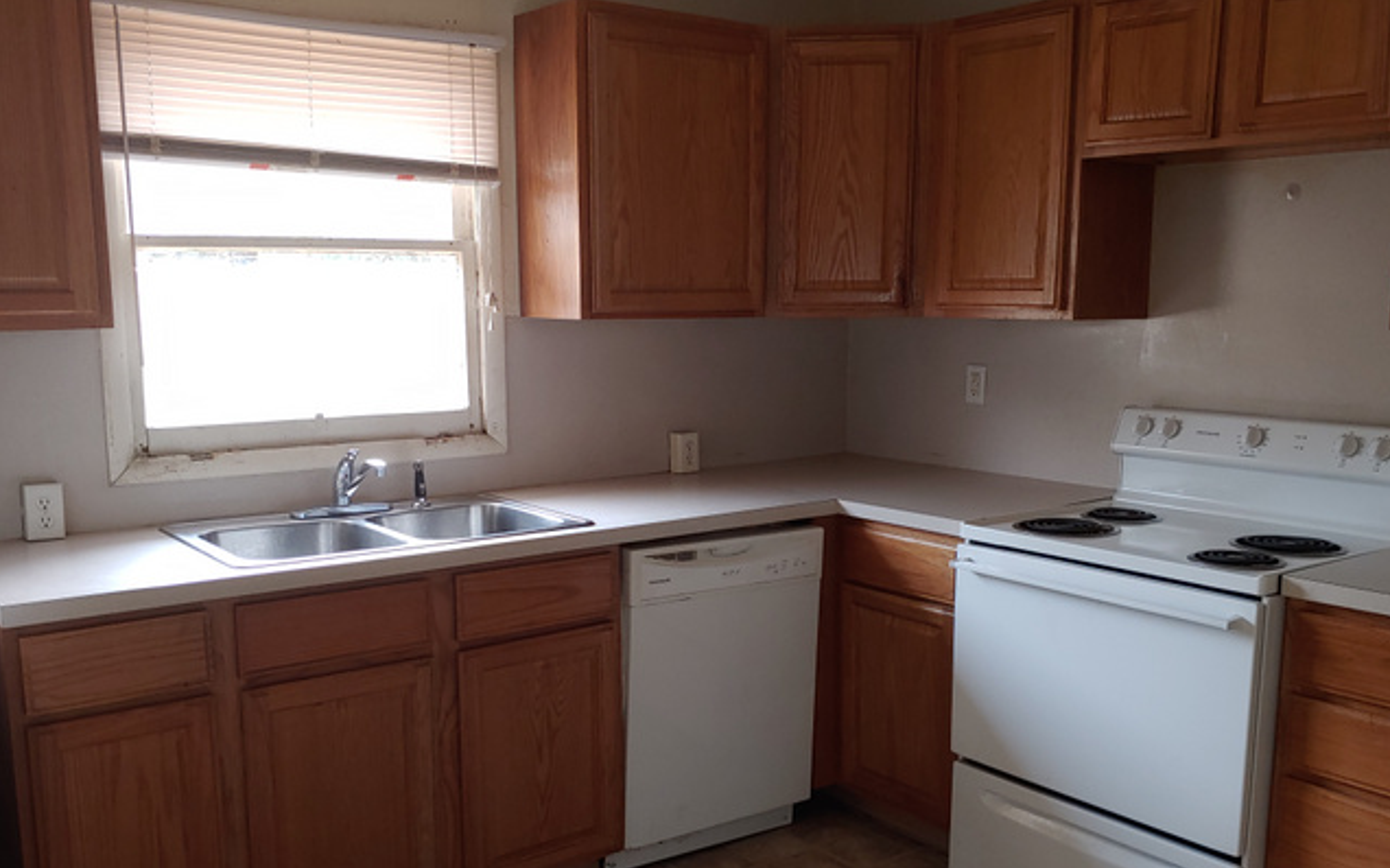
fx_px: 1212
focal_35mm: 32
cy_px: 505
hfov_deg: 59.7
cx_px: 697
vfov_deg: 39.3
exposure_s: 1/120
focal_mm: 4.23
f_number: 1.5
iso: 100
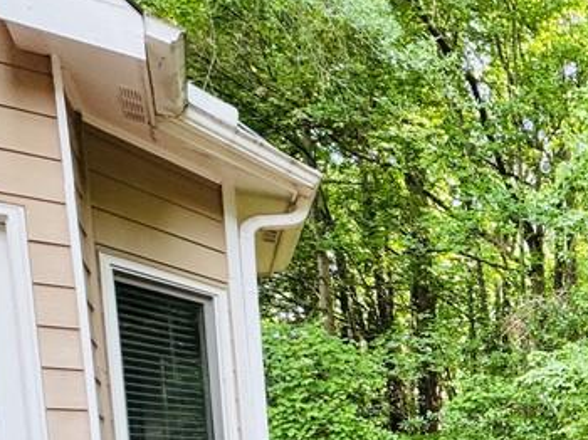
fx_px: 696
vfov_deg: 29.2
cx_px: 759
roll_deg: +0.3
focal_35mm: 41
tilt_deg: -7.4
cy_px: 554
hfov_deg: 33.7
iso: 80
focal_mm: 2.22
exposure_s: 1/99
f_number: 2.2
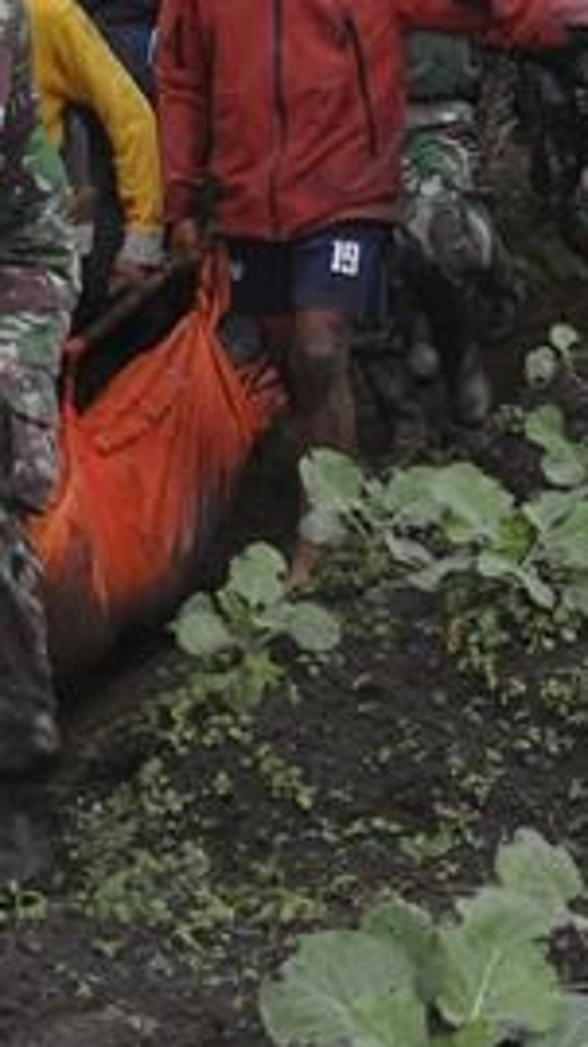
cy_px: 280
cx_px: 4
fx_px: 2526
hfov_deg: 13.1
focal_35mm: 91
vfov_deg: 23.2
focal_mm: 24
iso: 800
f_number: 4.8
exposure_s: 1/180
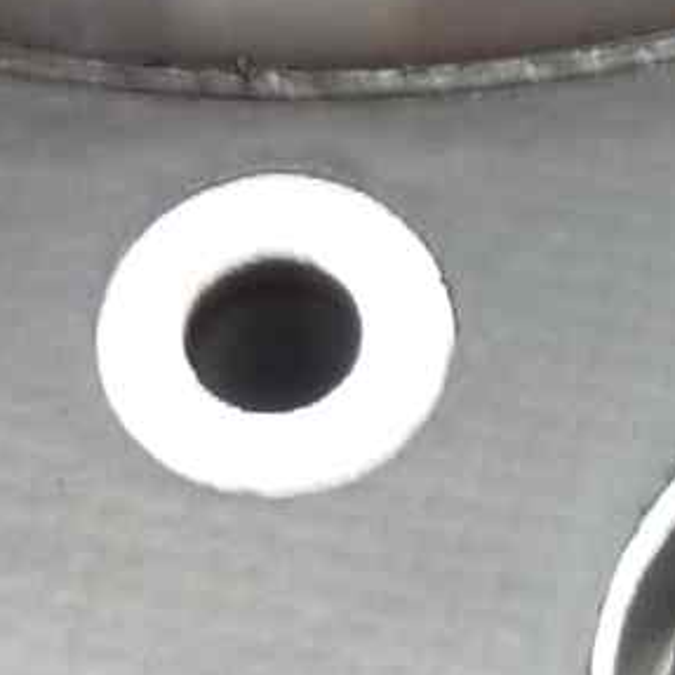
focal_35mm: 197
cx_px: 708
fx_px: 4346
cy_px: 195
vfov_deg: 8.9
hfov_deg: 8.8
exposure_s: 1/8
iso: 80
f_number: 3.3
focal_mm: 4.1
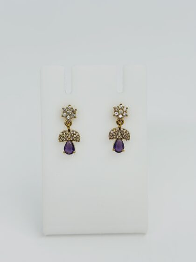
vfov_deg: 39.7
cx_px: 98
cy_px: 131
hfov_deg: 30.3
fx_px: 362
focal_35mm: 48
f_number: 1.78
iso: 80
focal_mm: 6.86
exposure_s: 1/1050
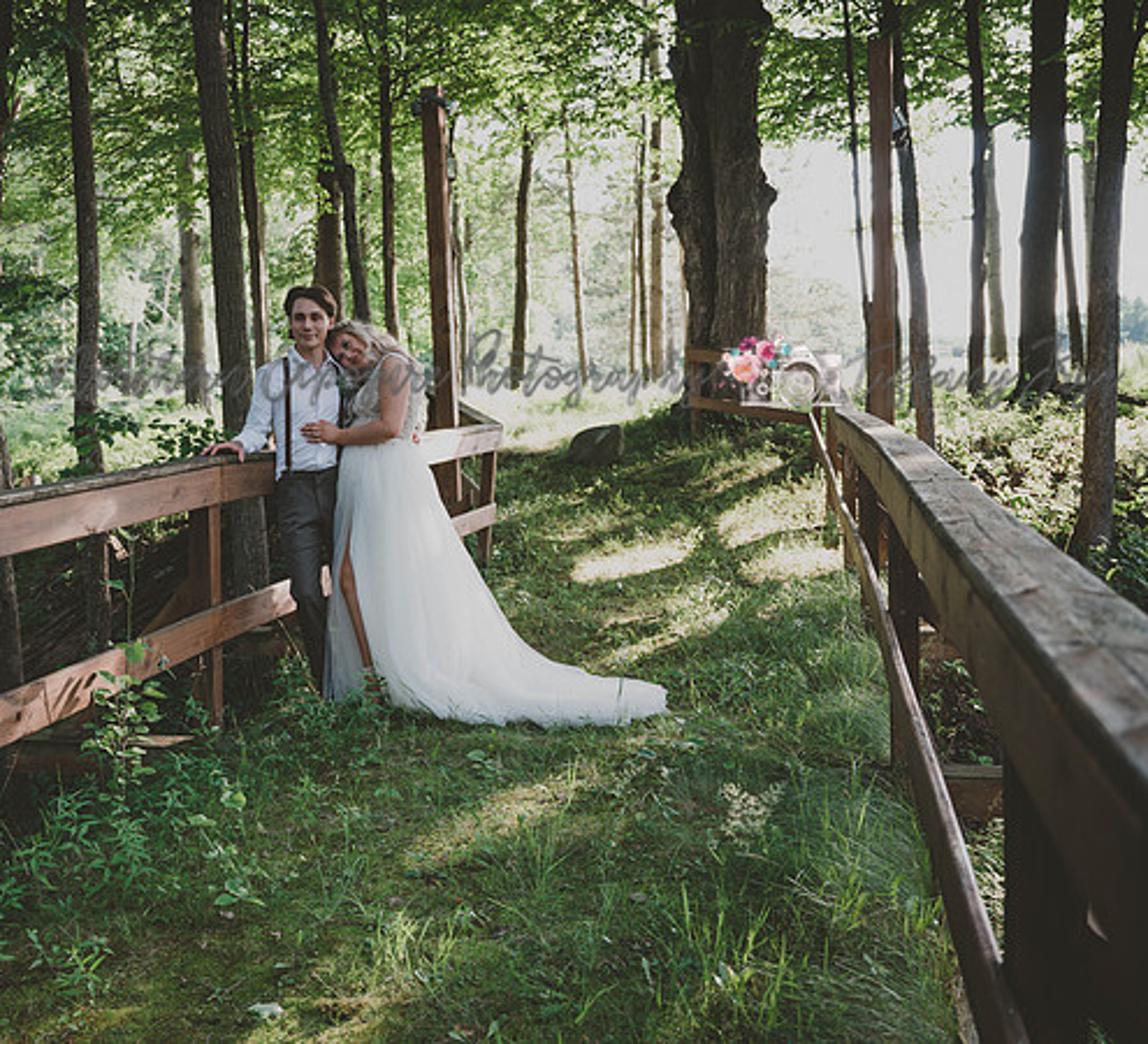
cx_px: 363
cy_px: 522
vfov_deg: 42.9
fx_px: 1328
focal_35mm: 37
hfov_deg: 45.9
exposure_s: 1/250
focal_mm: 30.5
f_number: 2.8
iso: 400
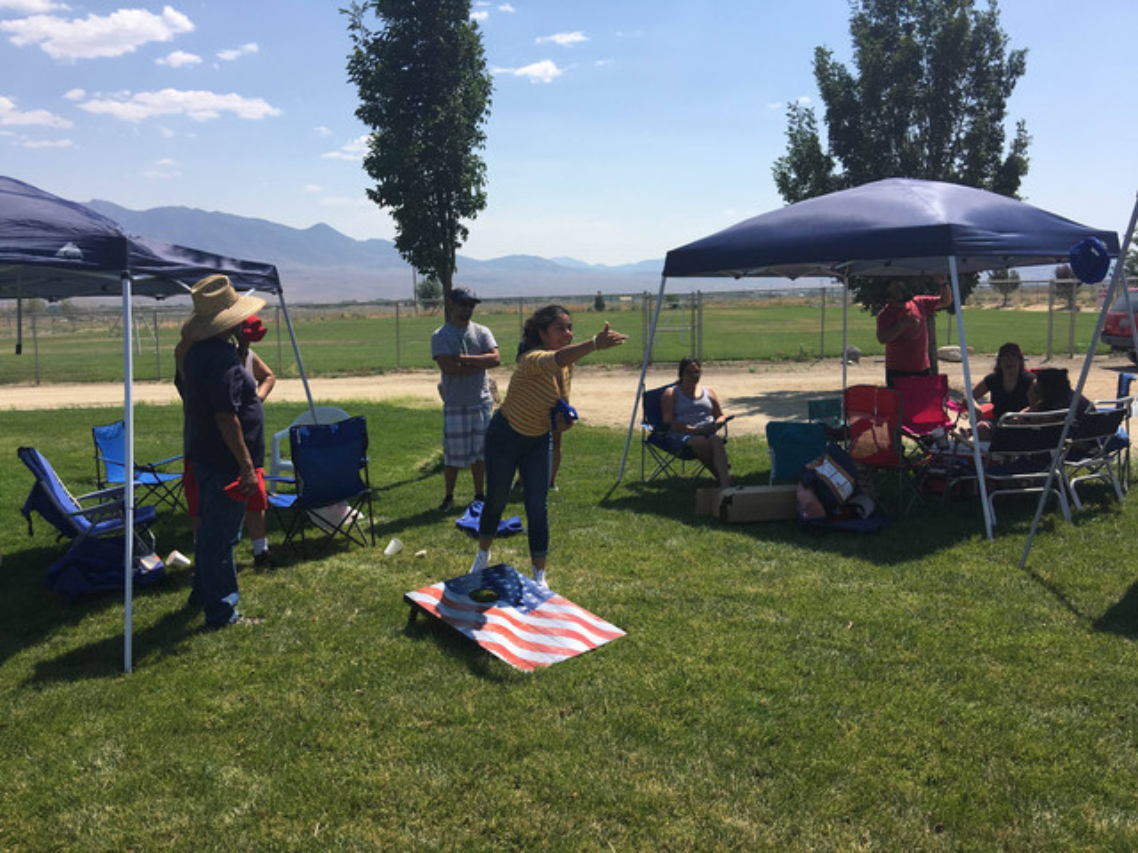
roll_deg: +1.2
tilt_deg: -6.1
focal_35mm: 29
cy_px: 426
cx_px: 569
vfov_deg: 48.2
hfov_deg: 61.7
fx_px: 953
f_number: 2.2
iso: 25
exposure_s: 1/2404
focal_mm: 4.15
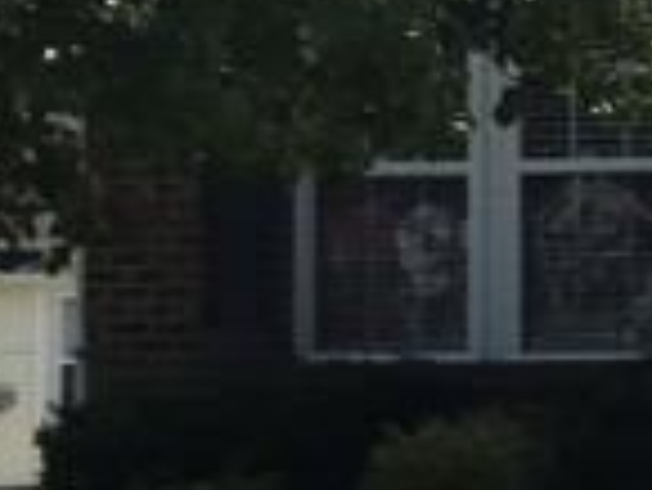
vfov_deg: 6.8
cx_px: 1839
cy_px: 148
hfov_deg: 8.0
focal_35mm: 219
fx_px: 4128
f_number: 2.4
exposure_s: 1/2037
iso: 25
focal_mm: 3.3
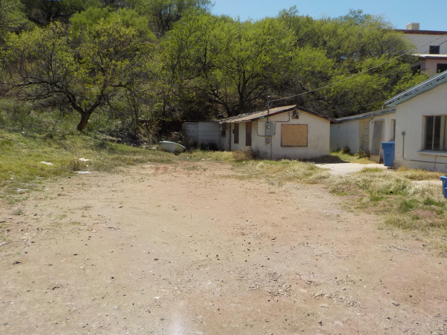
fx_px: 387
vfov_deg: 46.8
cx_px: 224
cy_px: 168
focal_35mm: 30
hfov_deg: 60.0
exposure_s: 1/1250
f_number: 3.3
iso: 125
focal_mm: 4.1
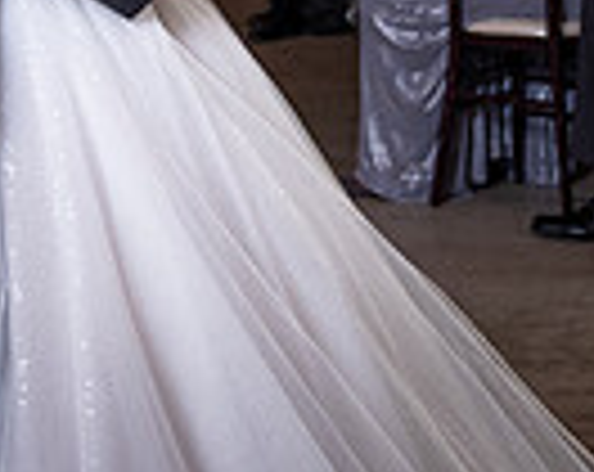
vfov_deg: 10.2
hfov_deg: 13.3
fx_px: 2526
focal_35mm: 144
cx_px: 21
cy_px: -342
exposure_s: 1/200
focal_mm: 33
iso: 800
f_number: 4
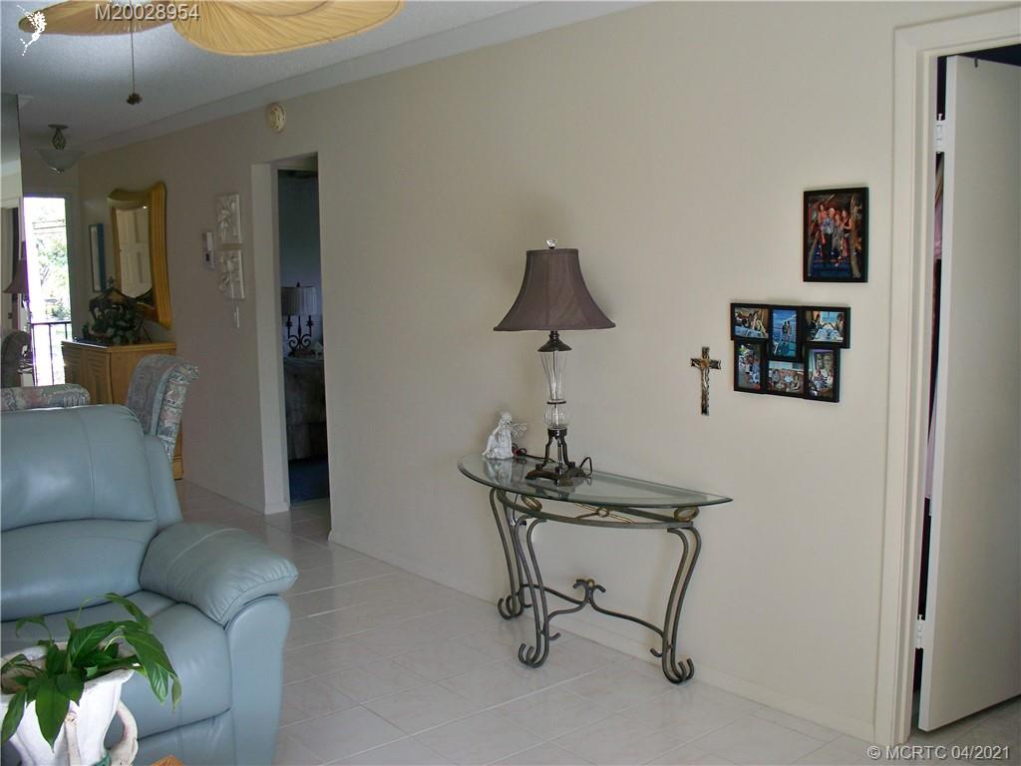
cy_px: 383
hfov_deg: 52.6
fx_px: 1032
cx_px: 510
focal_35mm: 35
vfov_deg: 40.7
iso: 100
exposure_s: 1/80
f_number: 2.8
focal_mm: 7.54
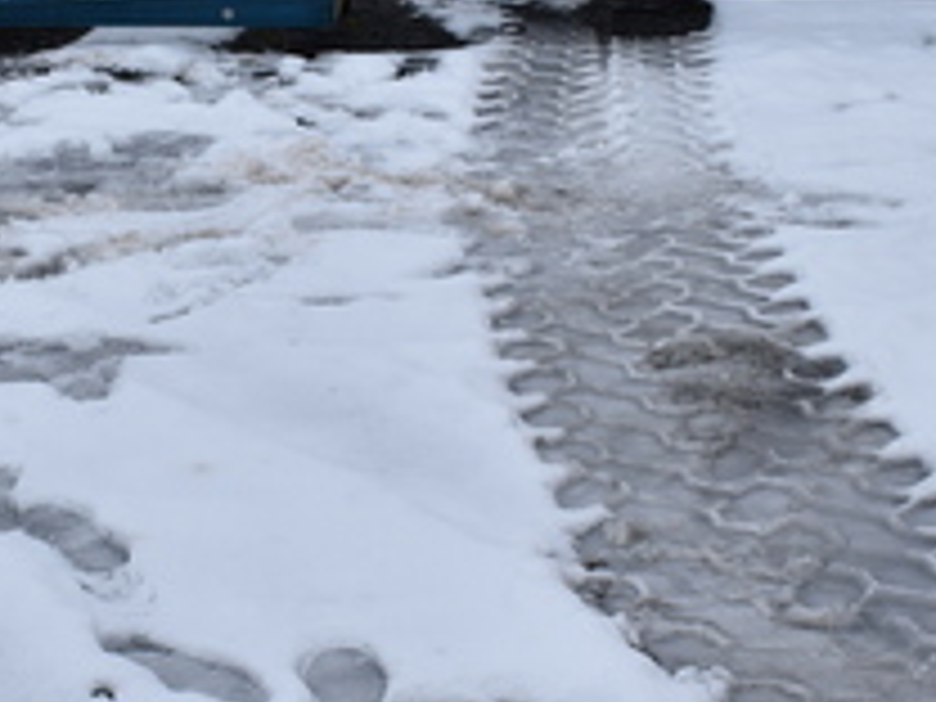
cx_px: 292
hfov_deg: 23.4
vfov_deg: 17.8
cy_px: 272
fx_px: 2244
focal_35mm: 83
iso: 180
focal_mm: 24
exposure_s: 1/250
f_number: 8
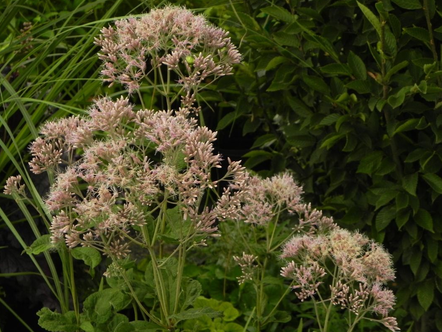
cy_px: 166
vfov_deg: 15.4
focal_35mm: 96
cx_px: 220
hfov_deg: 20.4
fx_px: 1226
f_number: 4
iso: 160
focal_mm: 16.9
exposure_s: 1/15
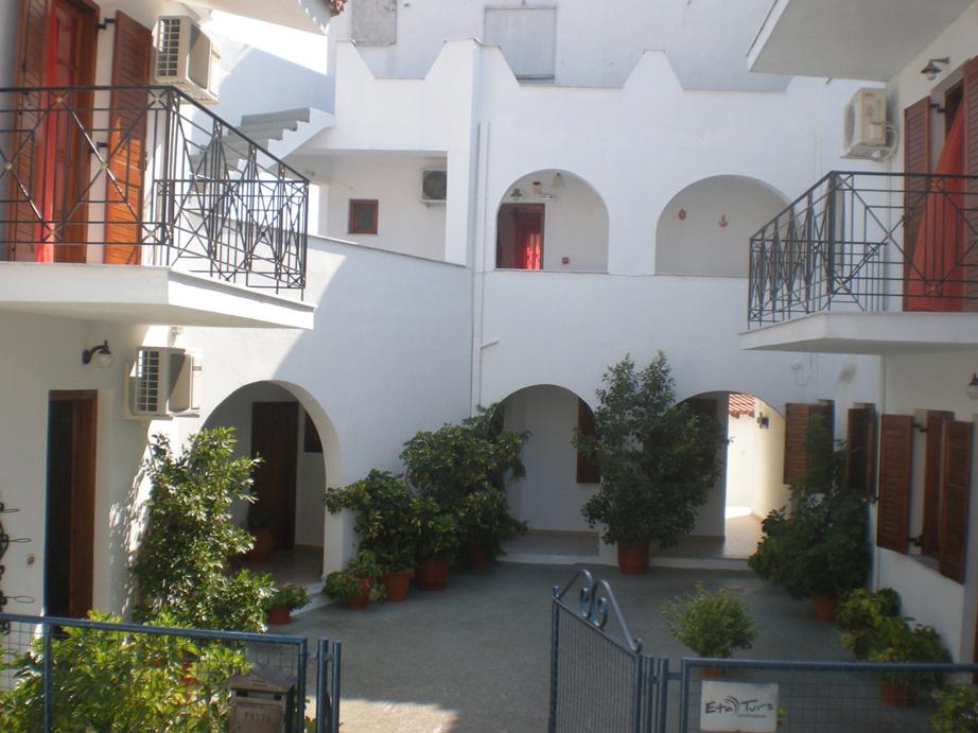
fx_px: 1073
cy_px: 366
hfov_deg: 49.0
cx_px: 489
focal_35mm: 38
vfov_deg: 37.7
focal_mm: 6.3
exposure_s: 1/200
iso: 64
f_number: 4.6
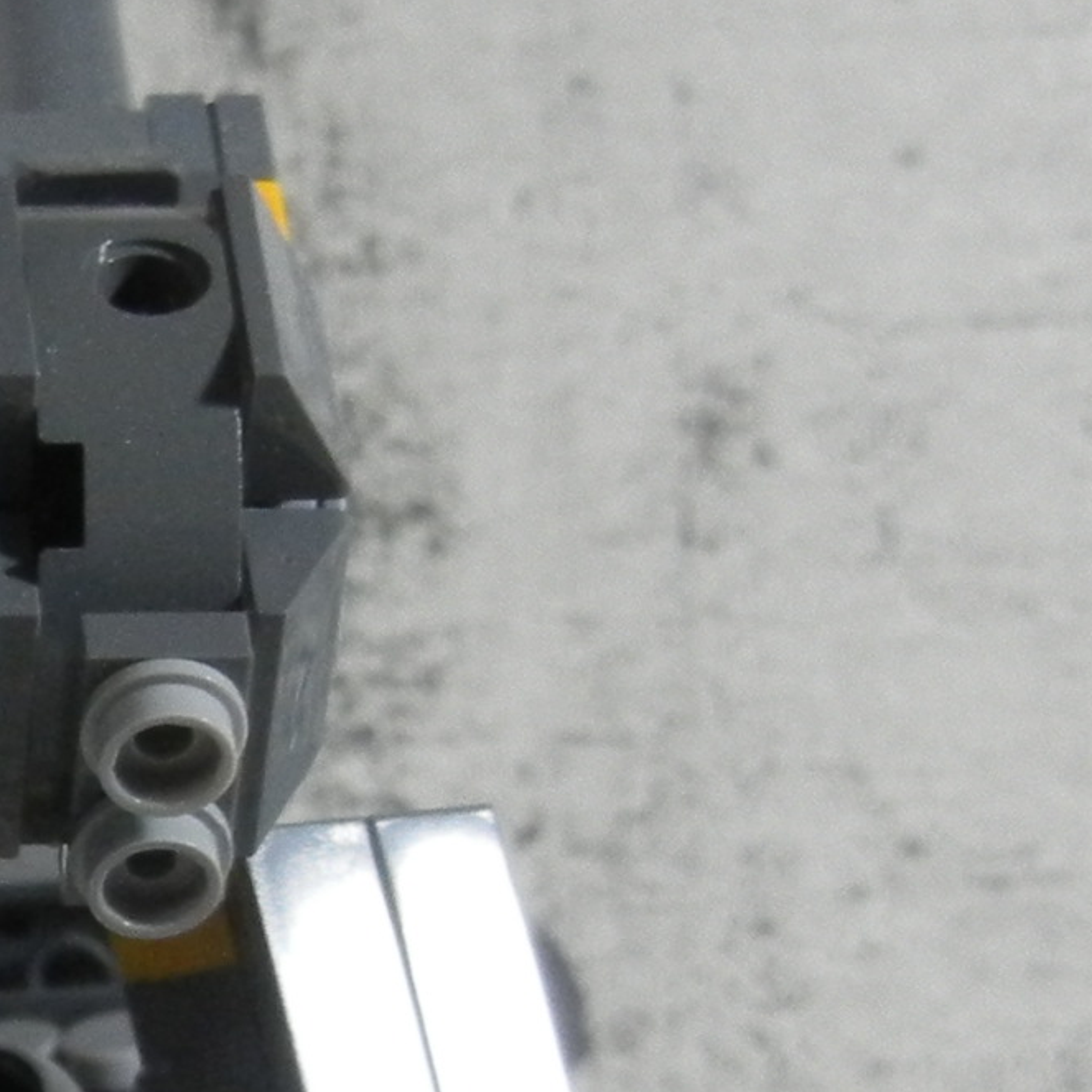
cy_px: 1136
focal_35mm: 148
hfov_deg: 11.3
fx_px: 5282
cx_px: -530
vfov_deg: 11.7
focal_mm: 6.2
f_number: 3.6
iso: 400
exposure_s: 1/51.6
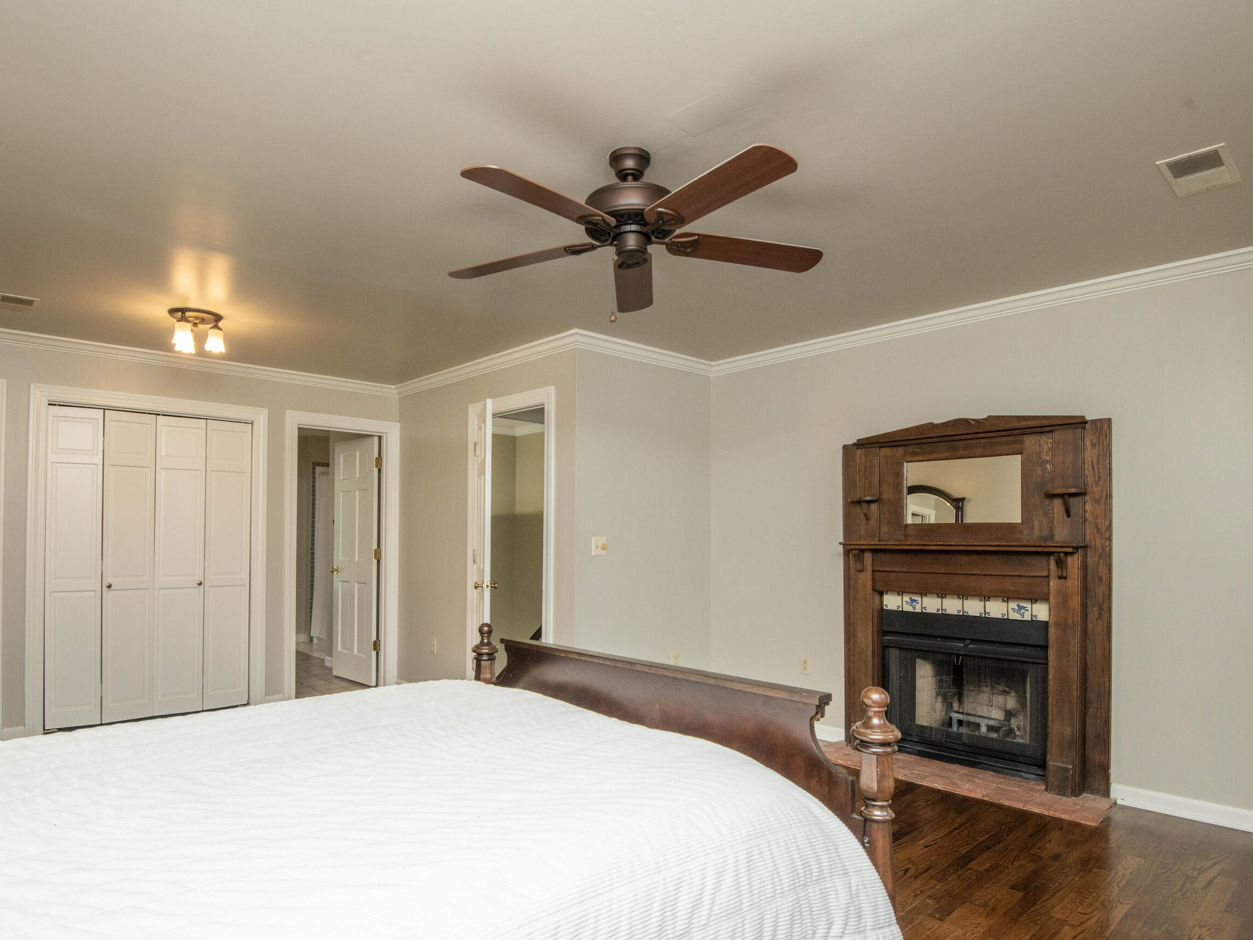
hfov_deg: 81.7
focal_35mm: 20
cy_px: 521
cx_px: 591
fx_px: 724
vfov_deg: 65.8
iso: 500
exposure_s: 1/60
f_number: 9
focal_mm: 16
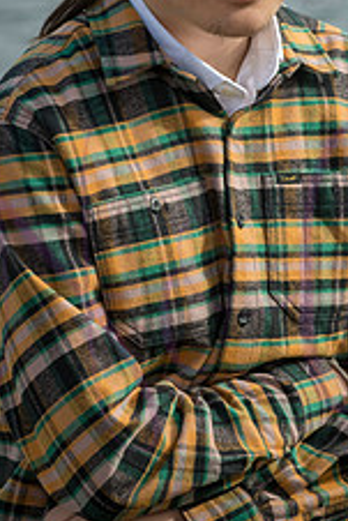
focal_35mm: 249
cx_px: 254
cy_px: 150
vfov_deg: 8.3
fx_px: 3605
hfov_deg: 5.5
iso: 400
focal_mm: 125
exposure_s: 1/640
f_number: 8
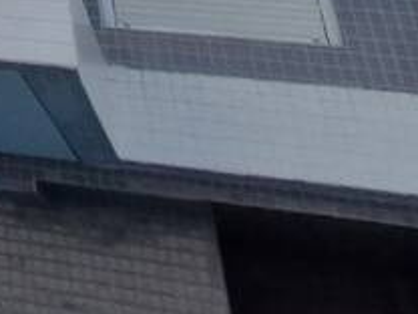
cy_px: -735
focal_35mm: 90
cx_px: -432
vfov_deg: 9.9
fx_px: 1087
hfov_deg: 16.4
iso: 50
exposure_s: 1/1664
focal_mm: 1.74
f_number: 2.2
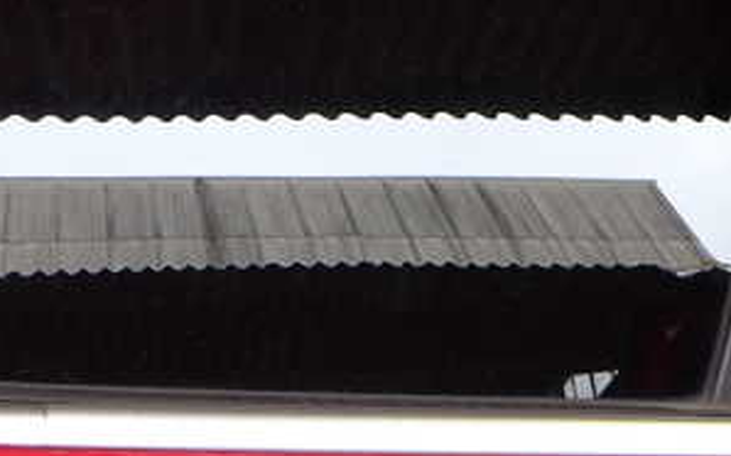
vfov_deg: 20.1
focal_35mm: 64
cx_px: 216
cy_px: 98
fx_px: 1275
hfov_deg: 31.6
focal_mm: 5.4
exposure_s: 1/125
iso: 200
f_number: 2.3
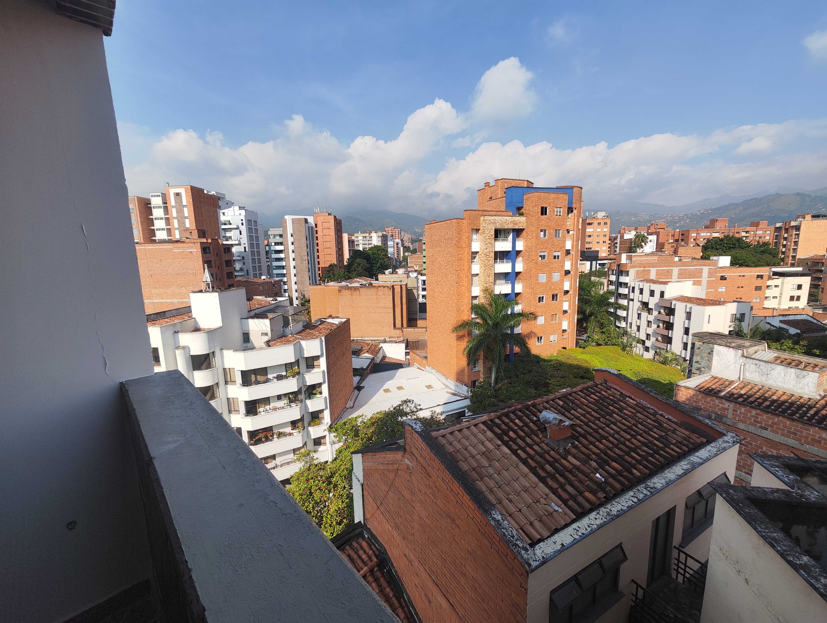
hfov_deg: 102.0
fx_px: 335
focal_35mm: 14
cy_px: 312
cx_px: 414
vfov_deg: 85.8
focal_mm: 2.16
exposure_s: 1/505
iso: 50
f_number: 2.2
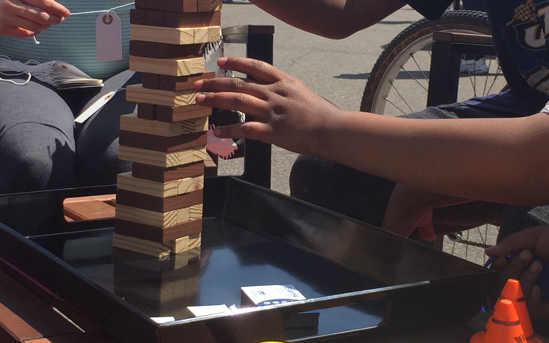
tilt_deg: -9.7
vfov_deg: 16.5
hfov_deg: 26.1
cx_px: 258
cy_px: 133
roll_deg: -0.6
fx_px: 1182
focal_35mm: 79
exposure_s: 1/1412
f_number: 2.2
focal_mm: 4.15
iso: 32
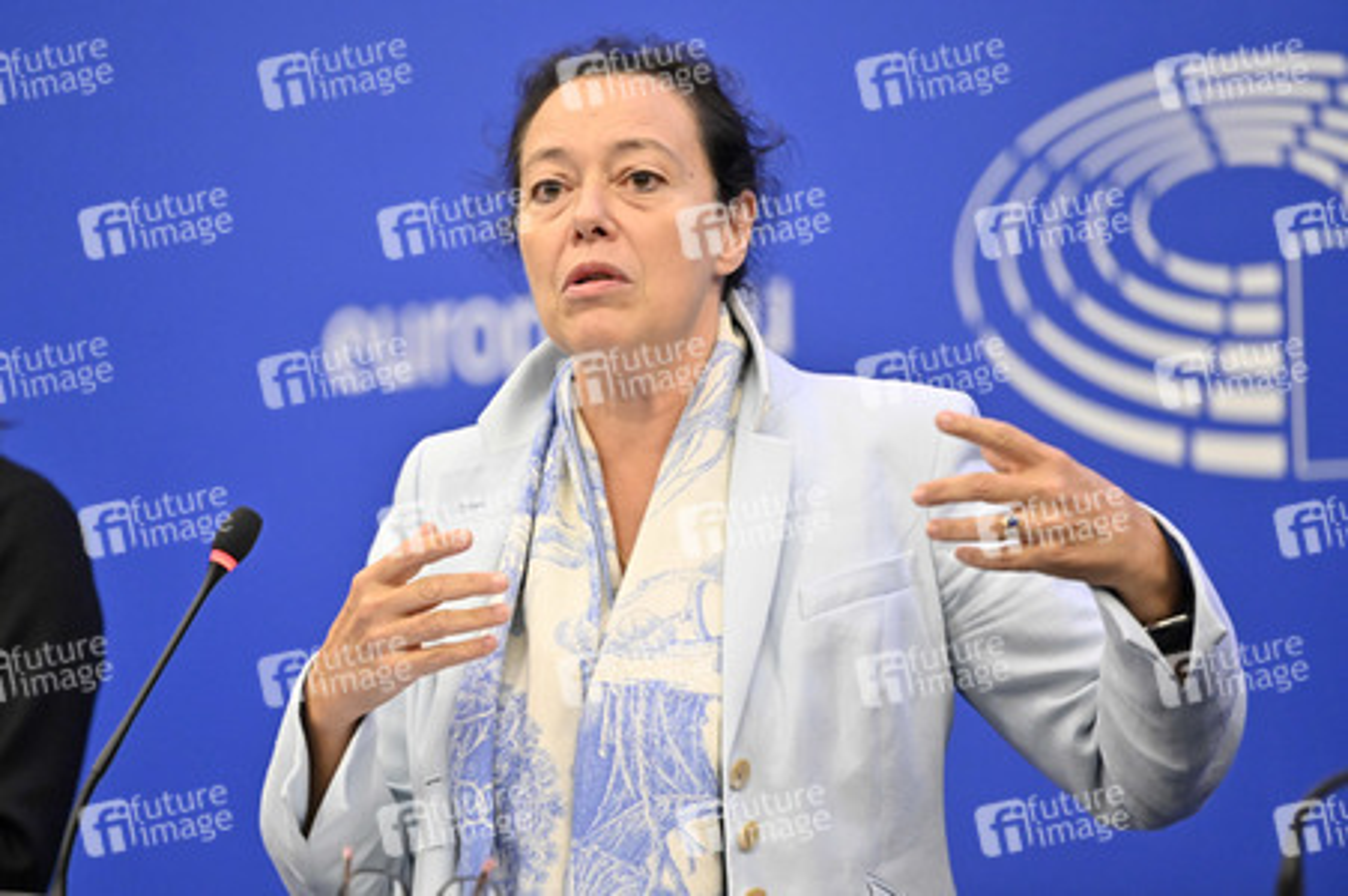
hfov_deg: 11.8
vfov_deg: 7.8
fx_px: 6548
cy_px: 448
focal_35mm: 175
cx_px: 674
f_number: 2.8
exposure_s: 1/800
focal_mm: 175
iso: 5000
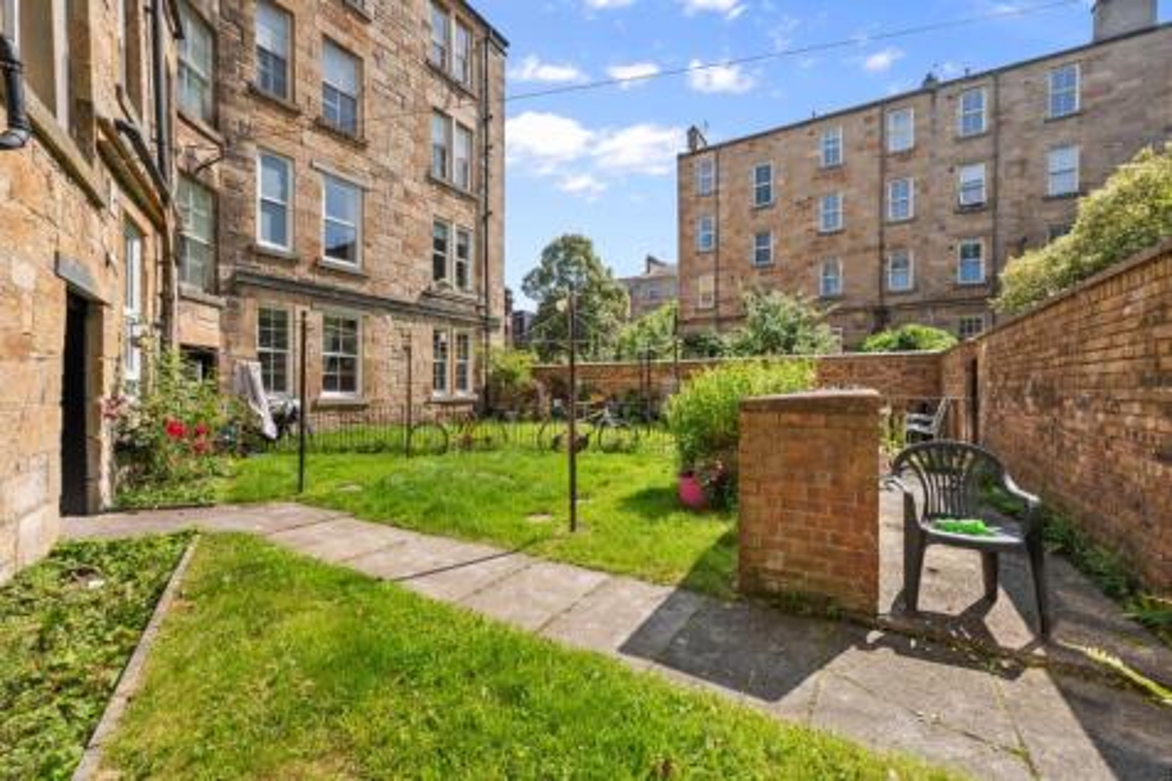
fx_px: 456
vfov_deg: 81.2
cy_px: 390
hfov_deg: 104.3
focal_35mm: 14
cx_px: 586
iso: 640
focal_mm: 14
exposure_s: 1/250
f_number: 8
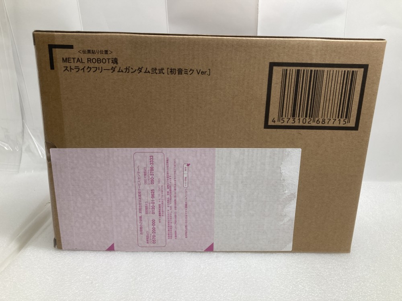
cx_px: 201
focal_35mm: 28
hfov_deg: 63.4
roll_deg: -1.4
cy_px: 150
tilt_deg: -16.6
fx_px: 325
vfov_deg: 49.7
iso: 40
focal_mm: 3.99
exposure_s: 1/100
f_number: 1.8
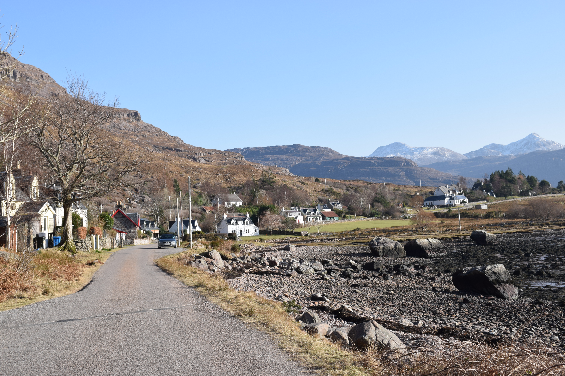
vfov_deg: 28.1
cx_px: 282
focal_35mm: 48
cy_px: 188
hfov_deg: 41.1
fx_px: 753
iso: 200
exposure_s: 1/320
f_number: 9
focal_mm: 32
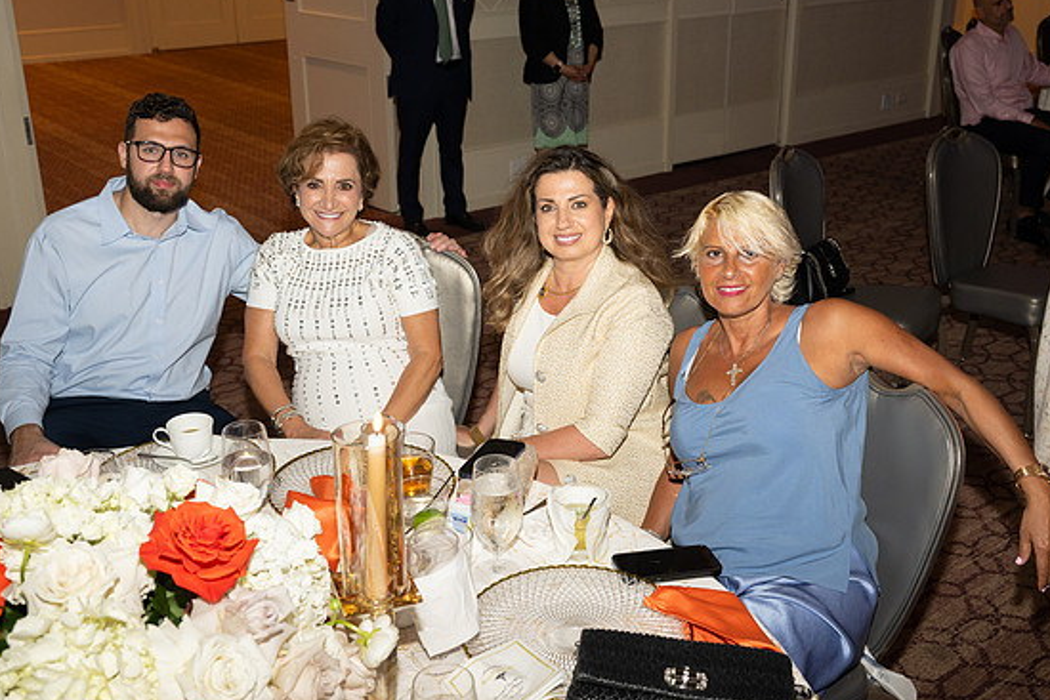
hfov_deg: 49.5
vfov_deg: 34.2
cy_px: 342
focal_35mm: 39
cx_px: 544
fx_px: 1138
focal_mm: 37
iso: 800
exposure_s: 1/100
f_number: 5.6
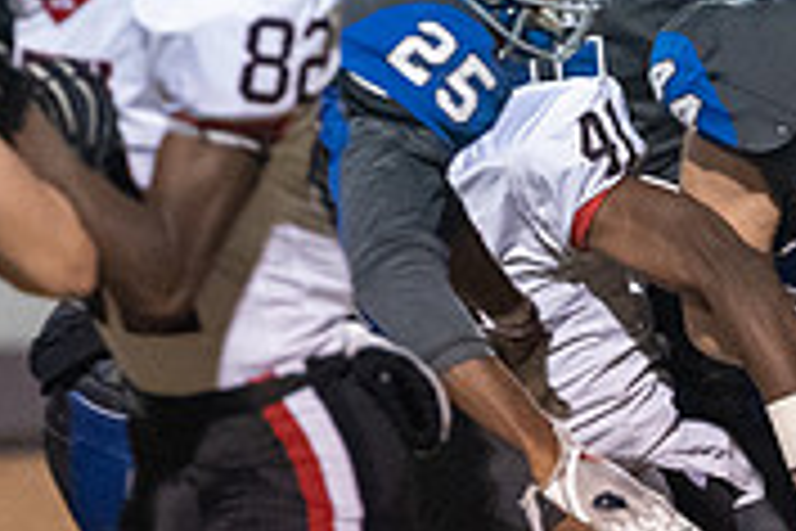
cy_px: 545
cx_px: 988
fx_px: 17489
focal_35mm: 791
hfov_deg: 2.6
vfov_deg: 1.7
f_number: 3.2
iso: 6400
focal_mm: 191
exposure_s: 1/640
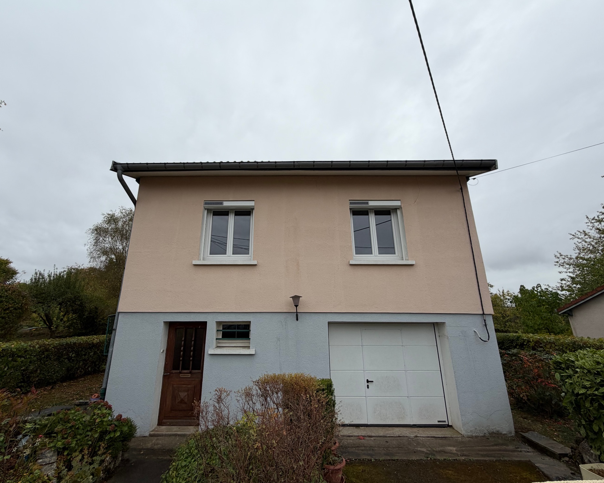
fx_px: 268
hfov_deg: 96.7
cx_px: 287
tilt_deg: +16.9
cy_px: 240
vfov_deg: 84.0
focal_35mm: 15
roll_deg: +0.1
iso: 32
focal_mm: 2.22
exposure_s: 1/770
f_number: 2.2
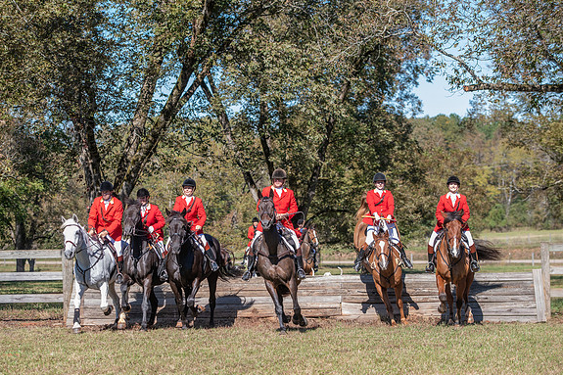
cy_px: 211
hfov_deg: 18.4
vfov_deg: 12.3
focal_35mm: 111
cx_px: 256
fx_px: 1735
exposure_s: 1/400
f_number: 4
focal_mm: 98
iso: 280
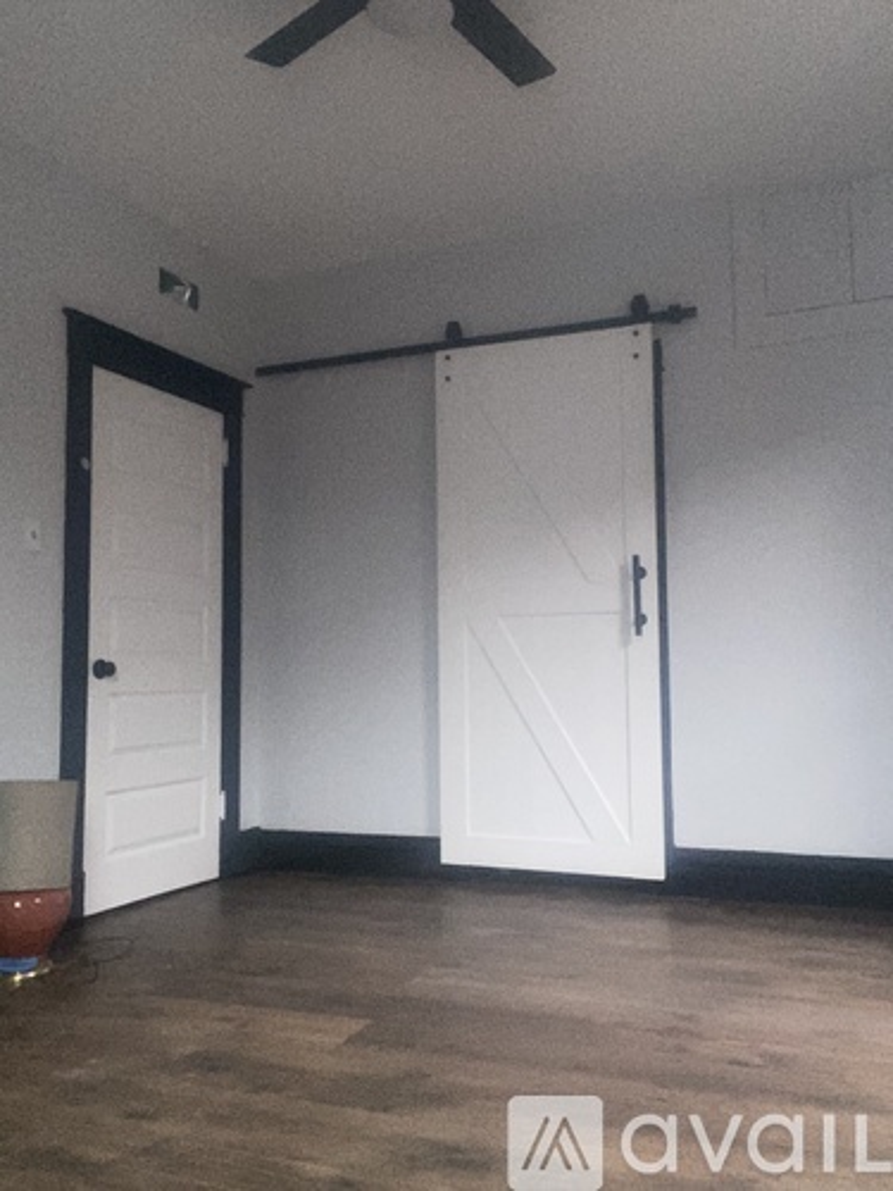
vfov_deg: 60.0
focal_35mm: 30
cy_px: 596
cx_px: 446
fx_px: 1032
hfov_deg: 46.8
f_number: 2.2
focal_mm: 2.71
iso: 320
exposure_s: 1/37
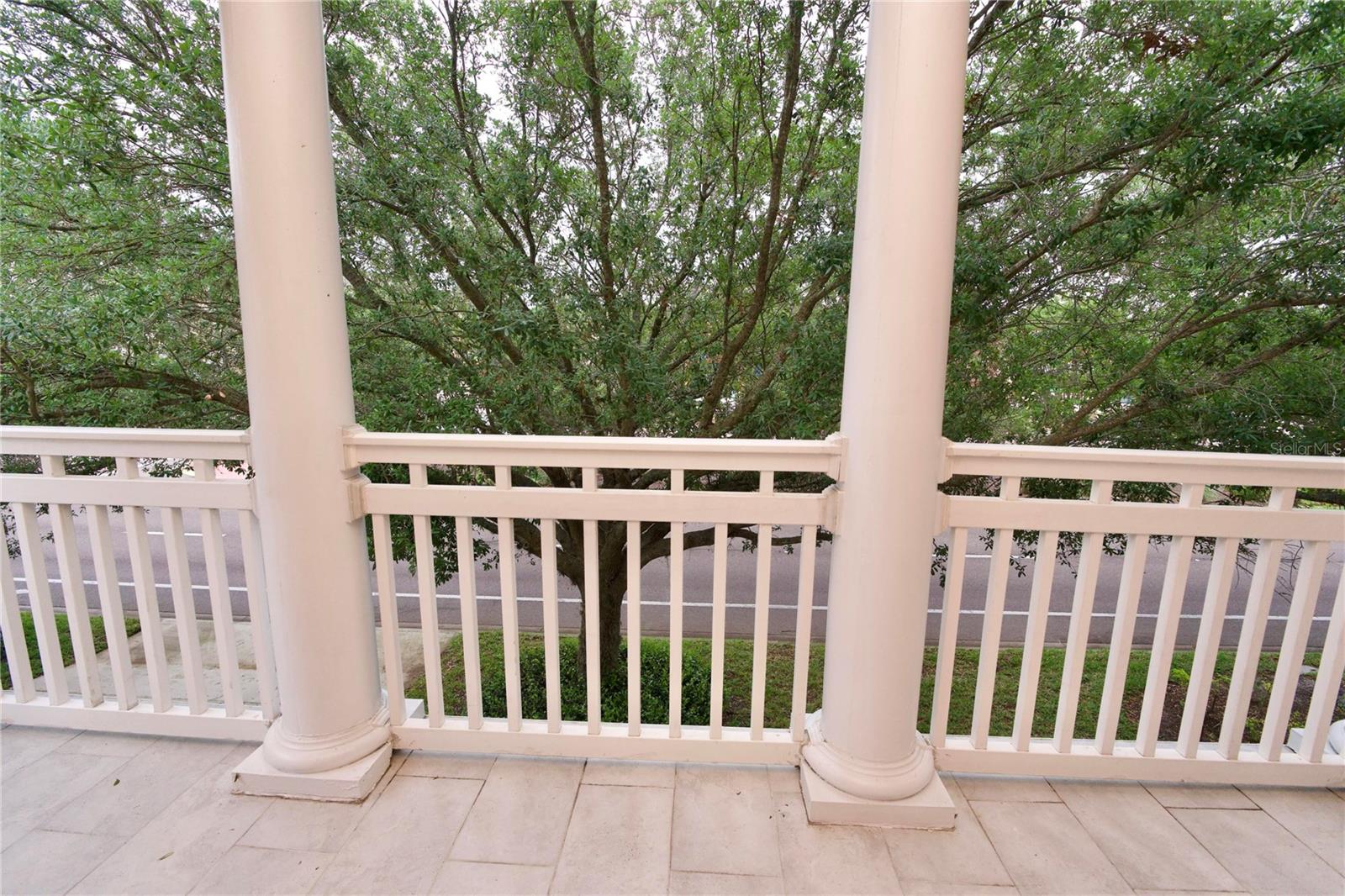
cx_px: 672
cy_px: 448
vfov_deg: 77.3
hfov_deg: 100.4
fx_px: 560
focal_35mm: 15
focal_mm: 10
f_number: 4
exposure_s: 1/160
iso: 1000
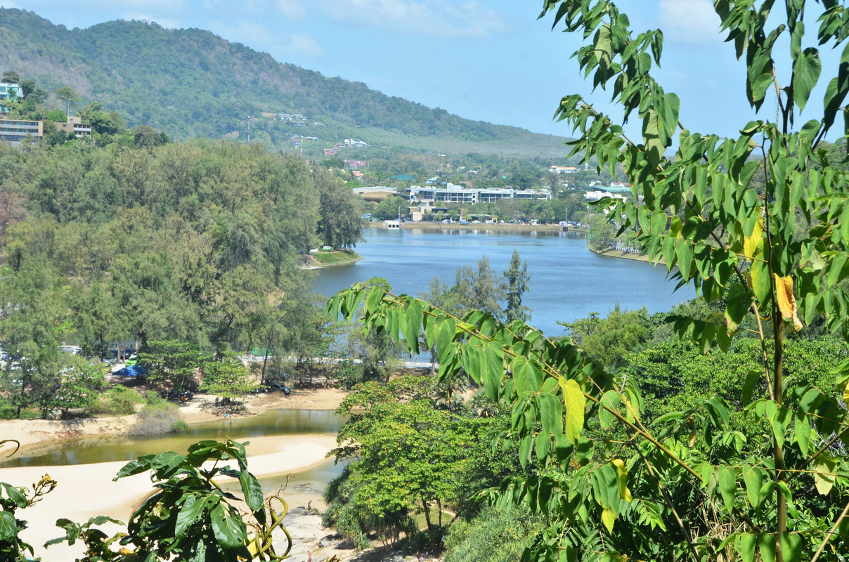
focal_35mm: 82
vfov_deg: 16.5
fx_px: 1942
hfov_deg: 24.7
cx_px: 424
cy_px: 281
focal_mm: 55
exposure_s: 1/100
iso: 160
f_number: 16
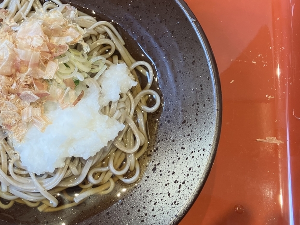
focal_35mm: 54
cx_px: 54
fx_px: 468
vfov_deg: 27.0
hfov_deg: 34.3
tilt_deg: -75.7
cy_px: 105
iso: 40
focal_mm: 3.99
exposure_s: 1/60
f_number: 1.8
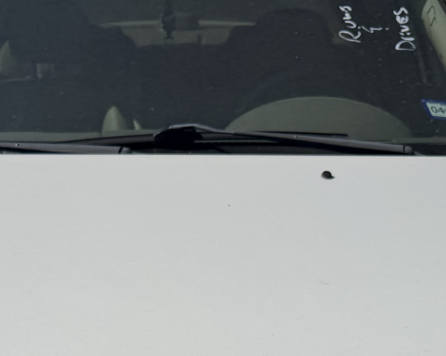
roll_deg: -1.1
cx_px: 148
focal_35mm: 78
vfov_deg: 17.4
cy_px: 553
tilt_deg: -27.5
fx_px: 1029
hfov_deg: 24.3
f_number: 1.78
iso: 80
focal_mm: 6.76
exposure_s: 1/14286
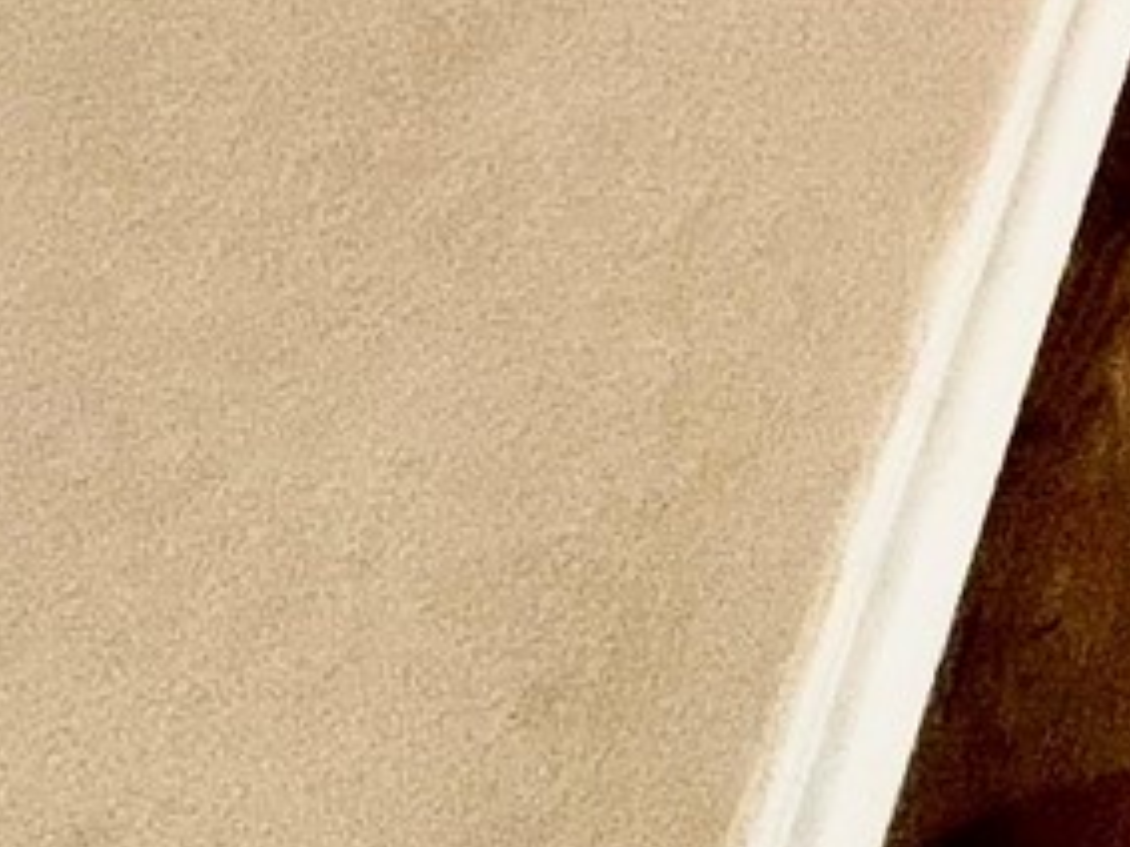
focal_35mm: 94
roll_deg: +3.9
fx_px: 3067
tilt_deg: -10.0
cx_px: 2967
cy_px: -1738
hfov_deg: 13.1
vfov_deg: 10.6
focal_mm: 1.57
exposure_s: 1/99
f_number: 1.8
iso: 160
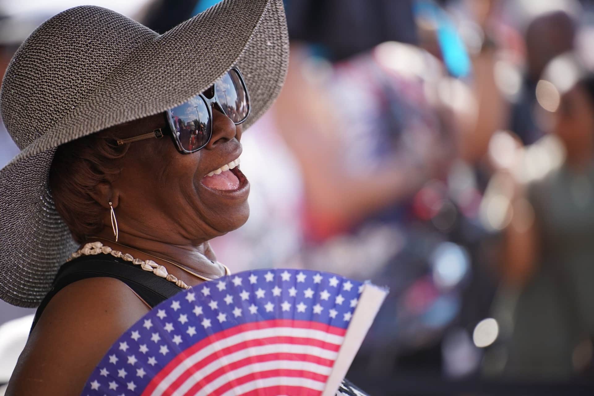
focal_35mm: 180
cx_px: 297
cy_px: 198
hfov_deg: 11.4
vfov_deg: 7.6
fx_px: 2970
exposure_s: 1/1250
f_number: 2.8
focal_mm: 180
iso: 640
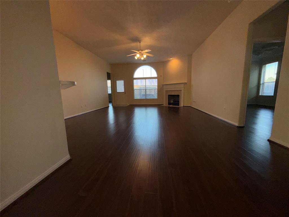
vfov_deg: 85.7
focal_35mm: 14
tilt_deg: -8.1
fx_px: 117
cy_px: 108
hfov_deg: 102.1
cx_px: 144
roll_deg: +1.3
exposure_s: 1/122
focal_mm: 2.22
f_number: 2.2
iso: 50
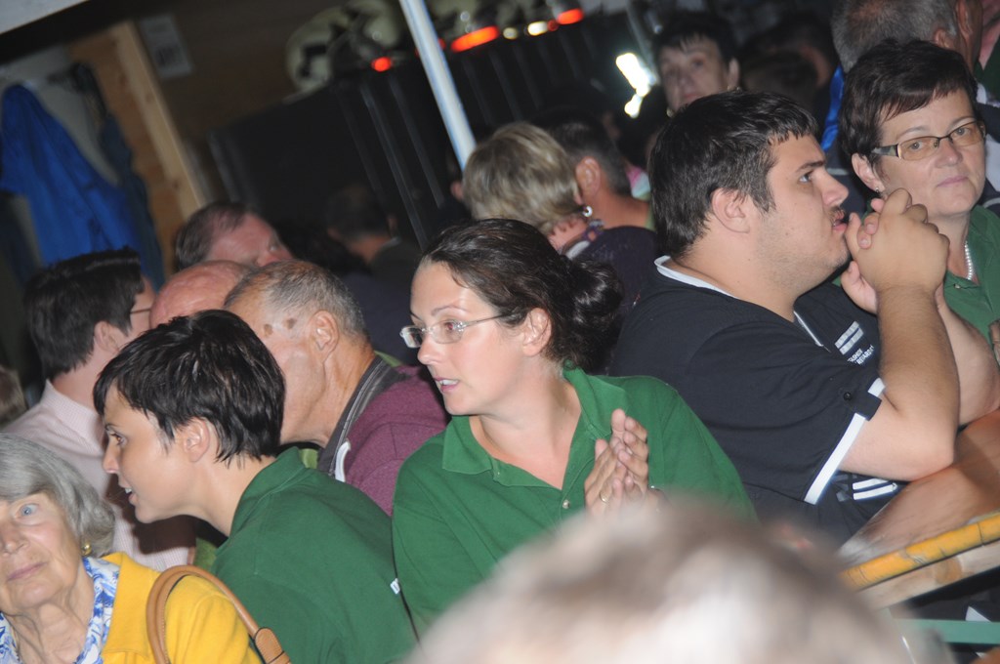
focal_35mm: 195
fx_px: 5410
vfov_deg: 7.0
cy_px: 332
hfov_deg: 10.6
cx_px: 500
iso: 400
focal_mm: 130
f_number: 6
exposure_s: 1/60
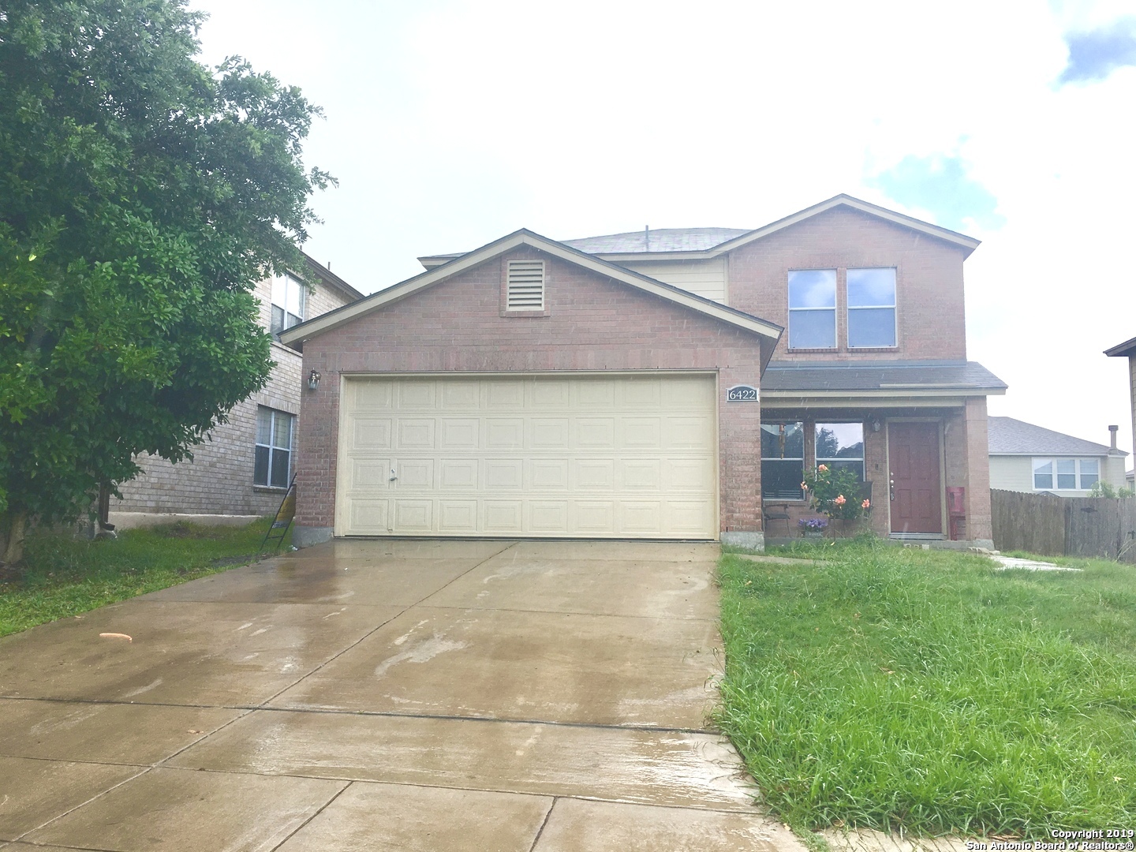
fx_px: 952
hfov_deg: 61.7
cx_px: 568
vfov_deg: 48.2
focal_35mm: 29
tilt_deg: +5.8
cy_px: 426
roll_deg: -1.6
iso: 25
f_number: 2.2
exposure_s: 1/574
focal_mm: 4.15
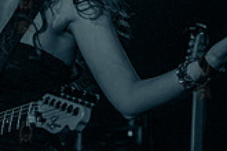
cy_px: 9
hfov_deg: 13.1
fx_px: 984
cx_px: 25
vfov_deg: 8.8
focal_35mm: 156
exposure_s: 1/320
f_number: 3.2
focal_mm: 39
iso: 16000
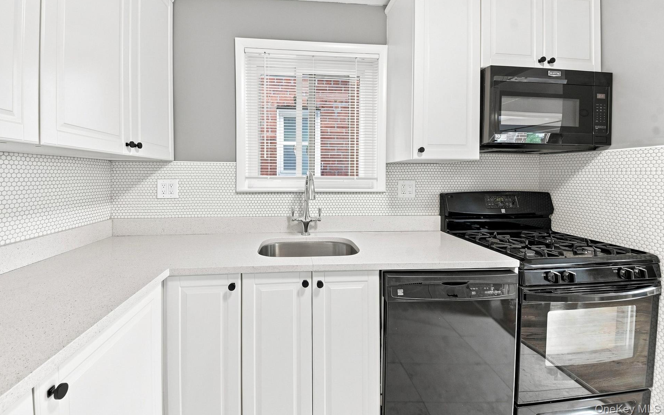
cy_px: 182
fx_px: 235
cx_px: 312
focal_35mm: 13
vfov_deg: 82.4
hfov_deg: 109.2
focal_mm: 8
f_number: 9
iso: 400
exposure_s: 1/200
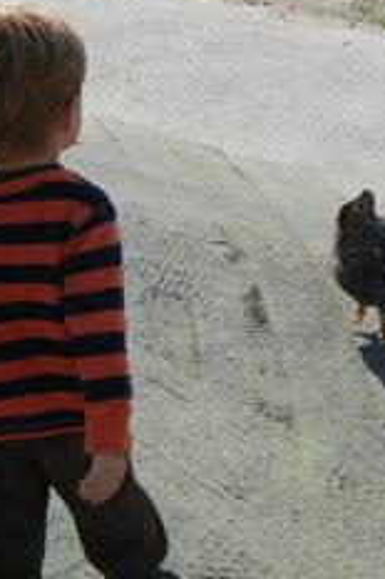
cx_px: 313
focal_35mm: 79
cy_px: 328
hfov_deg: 17.1
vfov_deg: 25.7
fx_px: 1269
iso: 160
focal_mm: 6.2
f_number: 7.2
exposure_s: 1/357
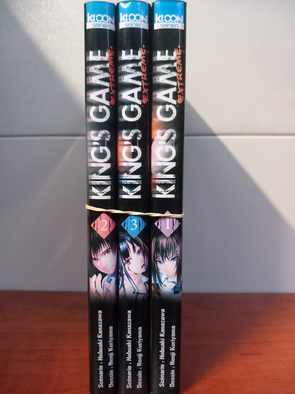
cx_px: 148
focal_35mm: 27
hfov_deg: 51.4
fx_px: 307
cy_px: 197
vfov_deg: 65.3
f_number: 1.8
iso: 640
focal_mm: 4
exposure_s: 1/20
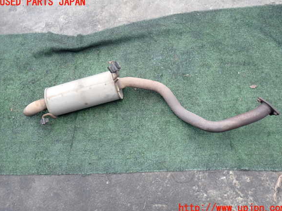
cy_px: 105
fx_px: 252
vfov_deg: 45.4
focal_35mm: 31
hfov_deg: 58.4
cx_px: 143
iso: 100
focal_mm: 5.4
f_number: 2.3
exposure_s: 1/200
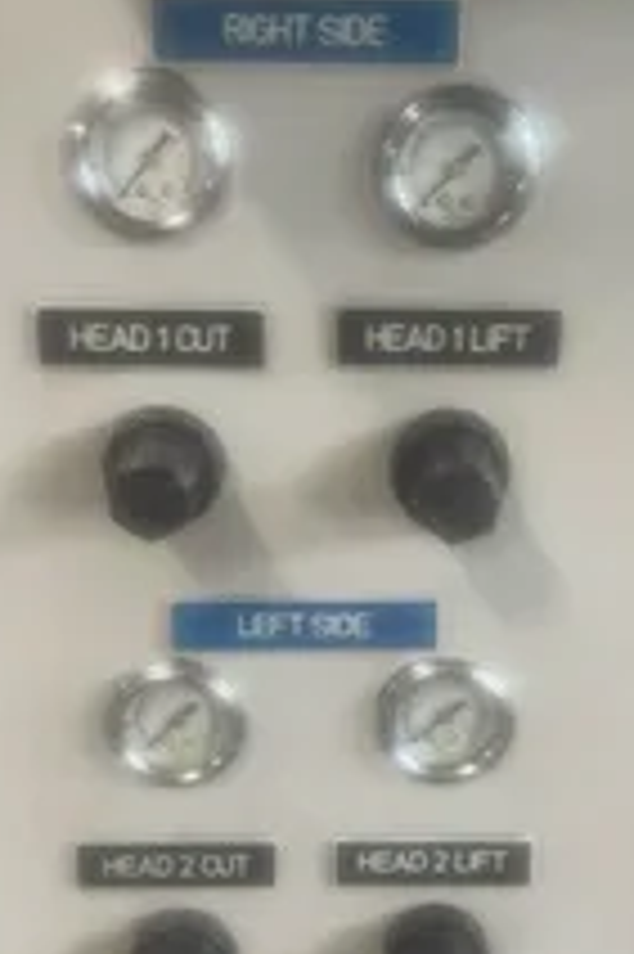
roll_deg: -2.1
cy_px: 590
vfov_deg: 38.7
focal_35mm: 51
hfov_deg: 26.4
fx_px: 1349
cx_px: 355
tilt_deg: -26.9
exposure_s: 1/60
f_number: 1.6
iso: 320
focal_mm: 5.1
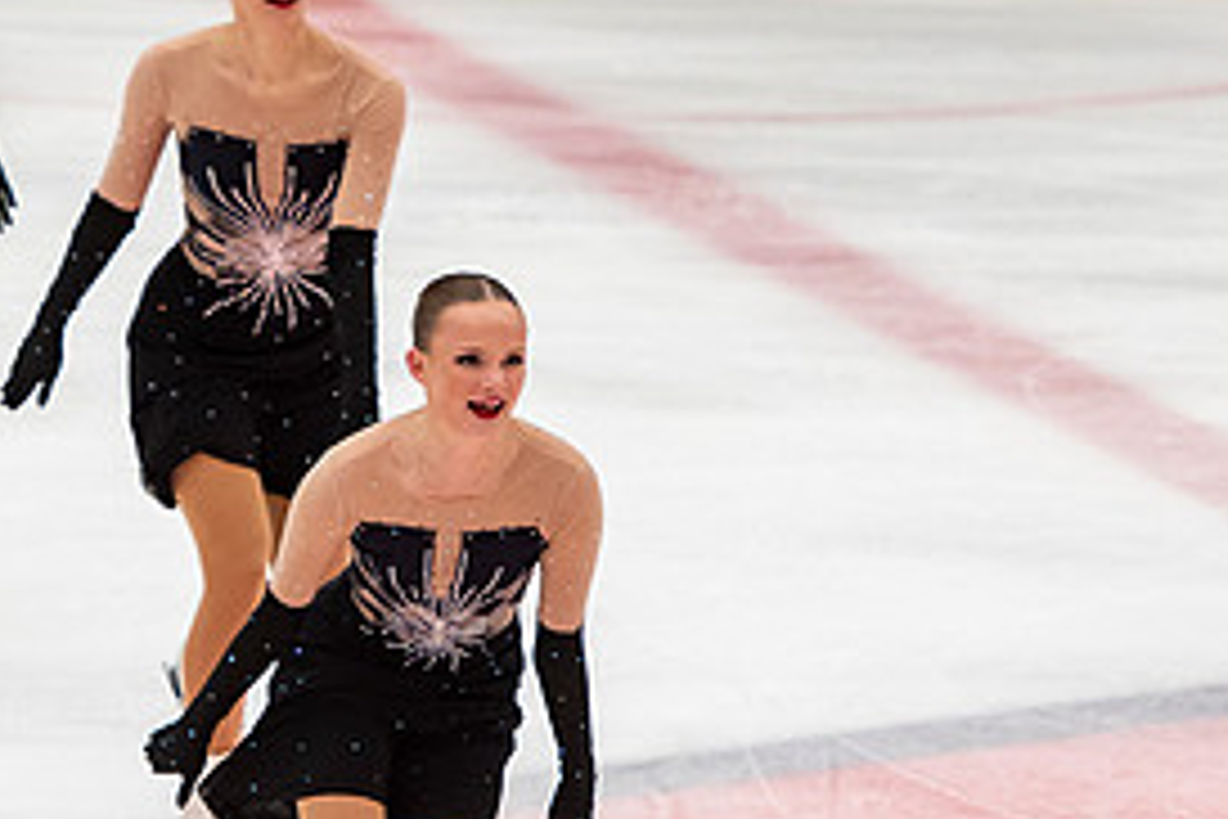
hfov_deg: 4.0
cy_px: 380
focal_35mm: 510
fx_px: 17395
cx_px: 292
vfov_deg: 2.7
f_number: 4
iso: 1400
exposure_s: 1/500
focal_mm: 160
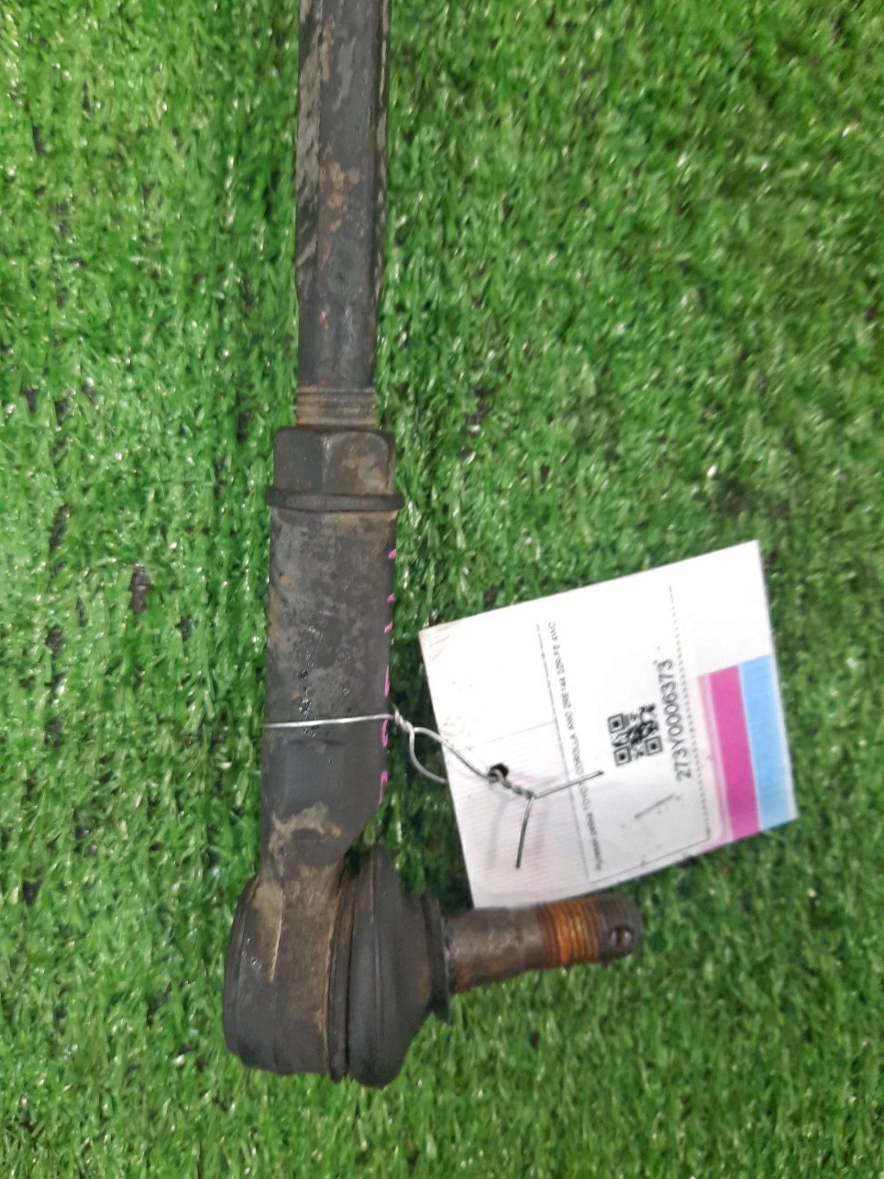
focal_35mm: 28
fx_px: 954
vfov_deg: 63.4
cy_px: 561
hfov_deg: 49.7
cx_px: 403
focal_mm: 4.6
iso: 303
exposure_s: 1/33
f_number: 2
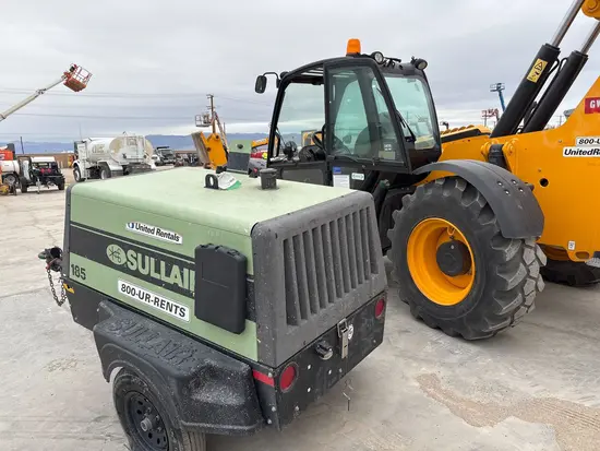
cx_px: 300
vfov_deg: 53.1
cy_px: 226
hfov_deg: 67.3
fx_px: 451
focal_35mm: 26
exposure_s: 1/1287
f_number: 1.6
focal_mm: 5.96
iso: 50
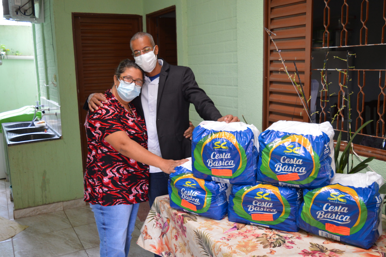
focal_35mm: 36
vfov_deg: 36.8
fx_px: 386
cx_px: 193
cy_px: 128
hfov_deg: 53.2
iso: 400
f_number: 4
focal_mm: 24
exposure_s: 1/40
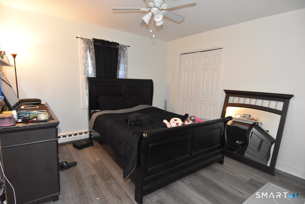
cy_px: 102
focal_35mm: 18
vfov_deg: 67.4
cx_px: 152
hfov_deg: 90.0
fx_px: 153
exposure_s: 1/60
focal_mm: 12
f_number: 4
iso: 3200
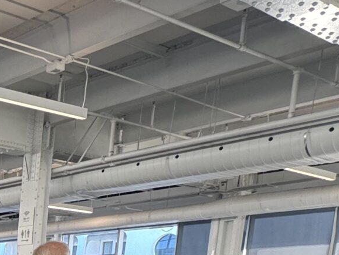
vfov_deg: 20.1
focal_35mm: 62
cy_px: 394
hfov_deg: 23.2
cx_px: -204
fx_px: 607
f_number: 2.2
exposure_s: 1/101
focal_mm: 2.22
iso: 160
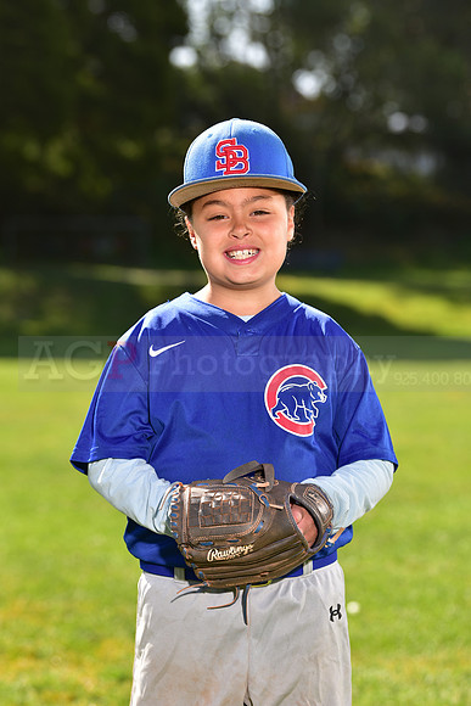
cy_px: 353
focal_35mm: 125
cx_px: 236
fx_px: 2451
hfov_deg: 11.0
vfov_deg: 16.4
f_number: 5
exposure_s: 1/250
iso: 80
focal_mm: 125
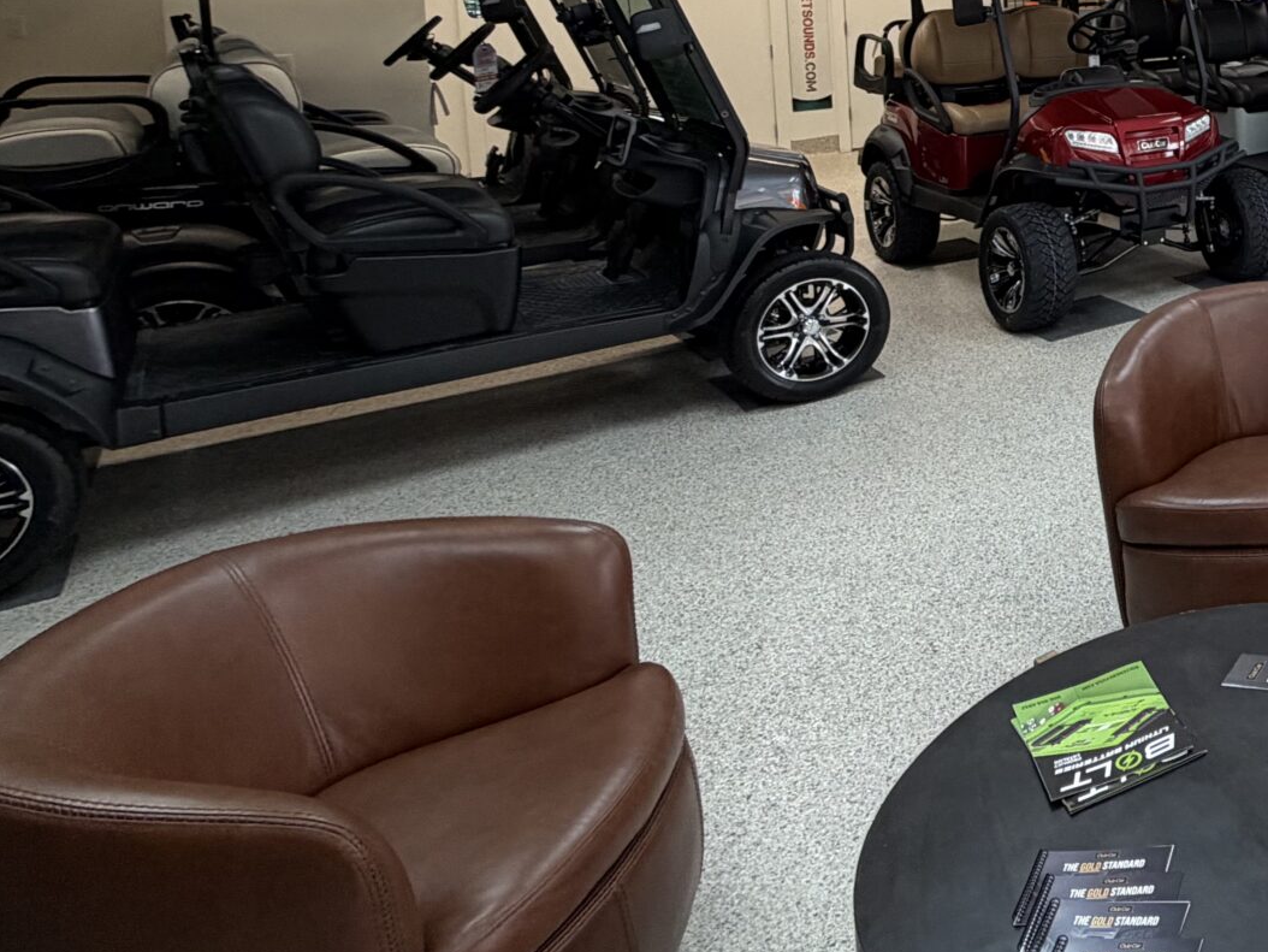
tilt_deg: -4.5
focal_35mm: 34
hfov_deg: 39.3
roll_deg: +0.7
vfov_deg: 38.0
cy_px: 35
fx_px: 1246
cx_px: 1518
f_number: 2.2
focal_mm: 2.22
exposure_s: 1/120
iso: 125
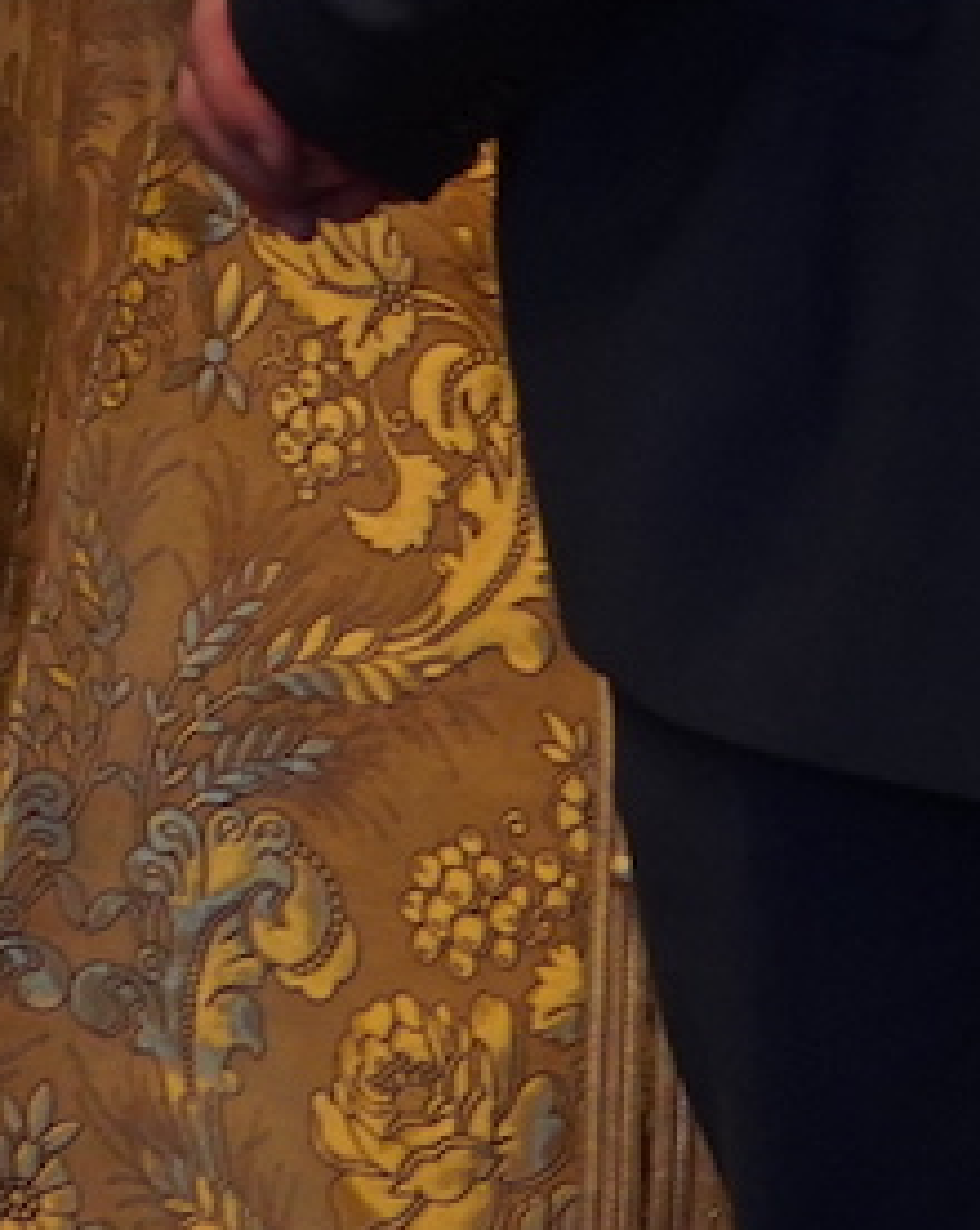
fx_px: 6177
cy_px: -1315
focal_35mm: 170
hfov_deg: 8.7
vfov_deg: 10.4
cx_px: -855
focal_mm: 26
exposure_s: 1/60
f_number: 4
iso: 2500
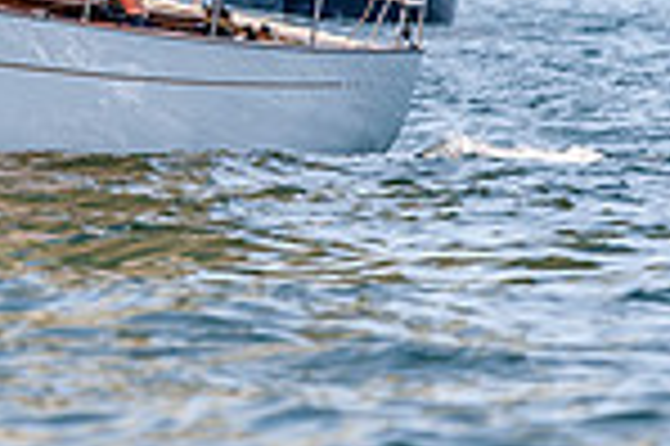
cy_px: -392
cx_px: -72
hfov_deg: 1.7
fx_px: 22941
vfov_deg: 1.1
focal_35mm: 1234
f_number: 5
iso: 250
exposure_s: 1/2000
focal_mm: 300
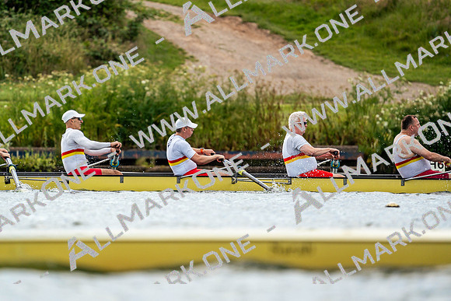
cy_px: 150
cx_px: 226
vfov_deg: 2.3
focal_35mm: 600
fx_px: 7518
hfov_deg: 3.4
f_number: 6.3
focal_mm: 600
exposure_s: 1/2000
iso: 640
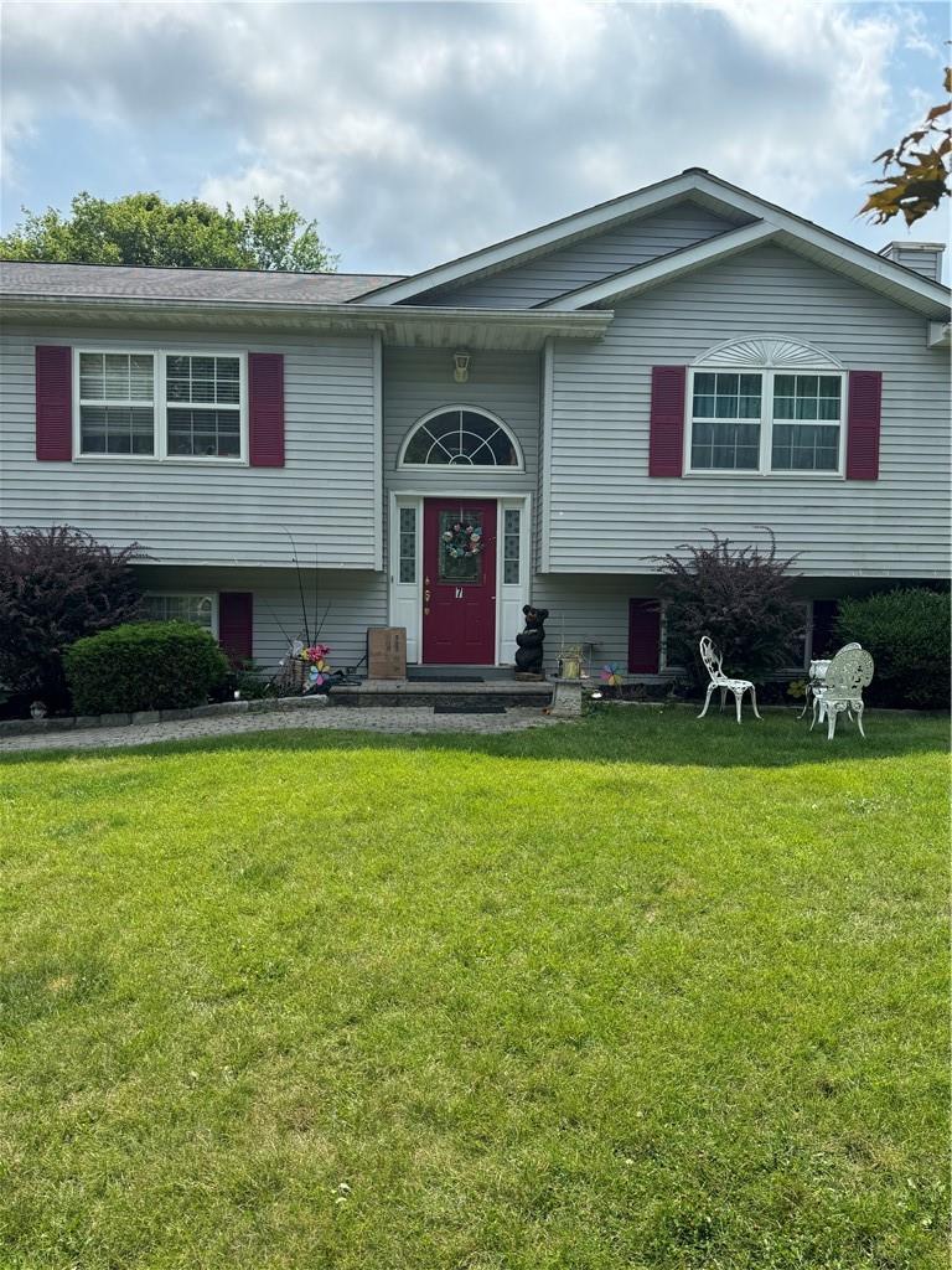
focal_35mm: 24
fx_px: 880
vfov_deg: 71.6
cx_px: 476
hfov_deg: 56.8
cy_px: 635
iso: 80
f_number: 1.78
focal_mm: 6.76
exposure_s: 1/3096
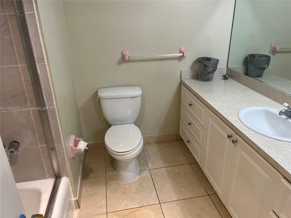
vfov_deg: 53.1
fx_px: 219
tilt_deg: -24.9
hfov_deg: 67.3
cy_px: 109
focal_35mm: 26
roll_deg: +2.0
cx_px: 146
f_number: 1.6
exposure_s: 1/120
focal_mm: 5.1
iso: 100
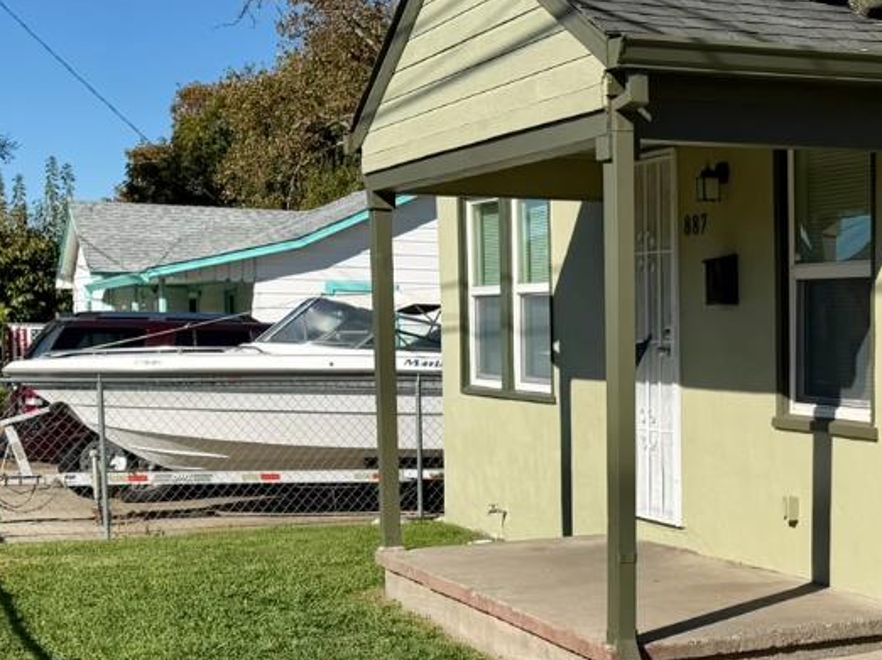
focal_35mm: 69
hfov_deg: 25.9
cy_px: 506
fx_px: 1757
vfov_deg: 21.1
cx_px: 982
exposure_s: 1/8130
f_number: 1.78
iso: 80
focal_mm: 6.76
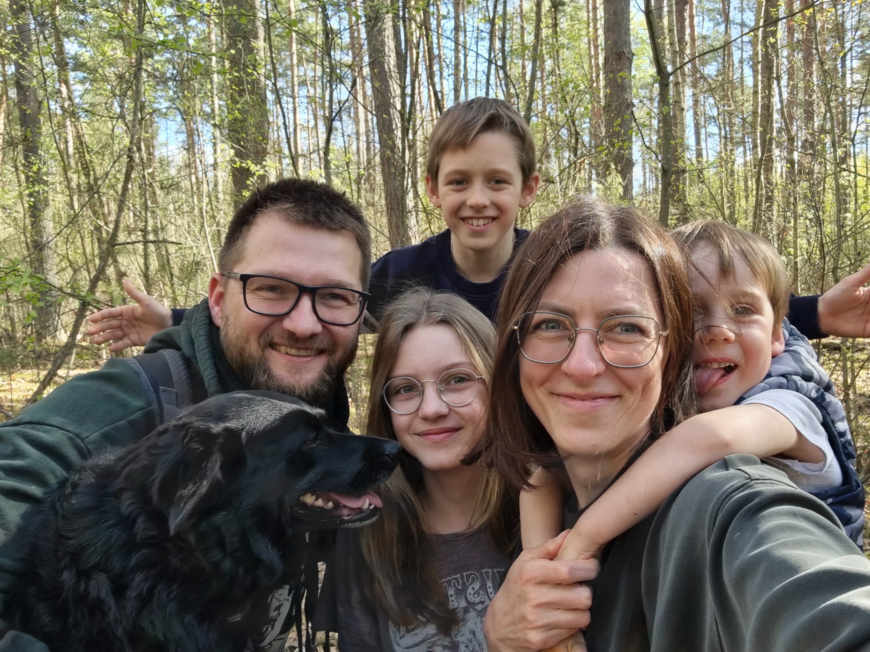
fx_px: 679
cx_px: 449
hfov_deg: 65.3
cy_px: 340
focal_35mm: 27
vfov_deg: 51.3
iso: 50
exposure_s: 1/100
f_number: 2.2
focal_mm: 3.3
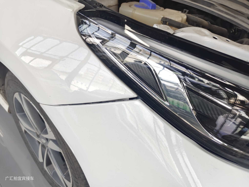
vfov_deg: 58.9
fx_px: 165
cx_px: 124
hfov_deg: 73.9
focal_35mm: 23
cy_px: 94
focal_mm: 5.56
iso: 128
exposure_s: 1/101
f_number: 1.88
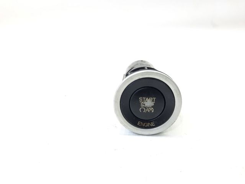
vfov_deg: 54.8
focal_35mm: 25
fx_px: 177
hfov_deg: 69.4
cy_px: 92
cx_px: 122
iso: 125
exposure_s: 1/50
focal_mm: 4.6
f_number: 2
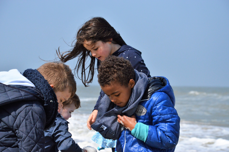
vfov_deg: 8.7
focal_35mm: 158
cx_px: 114
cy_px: 76
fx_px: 1001
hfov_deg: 13.1
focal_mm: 105
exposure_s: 1/3200
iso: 800
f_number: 9
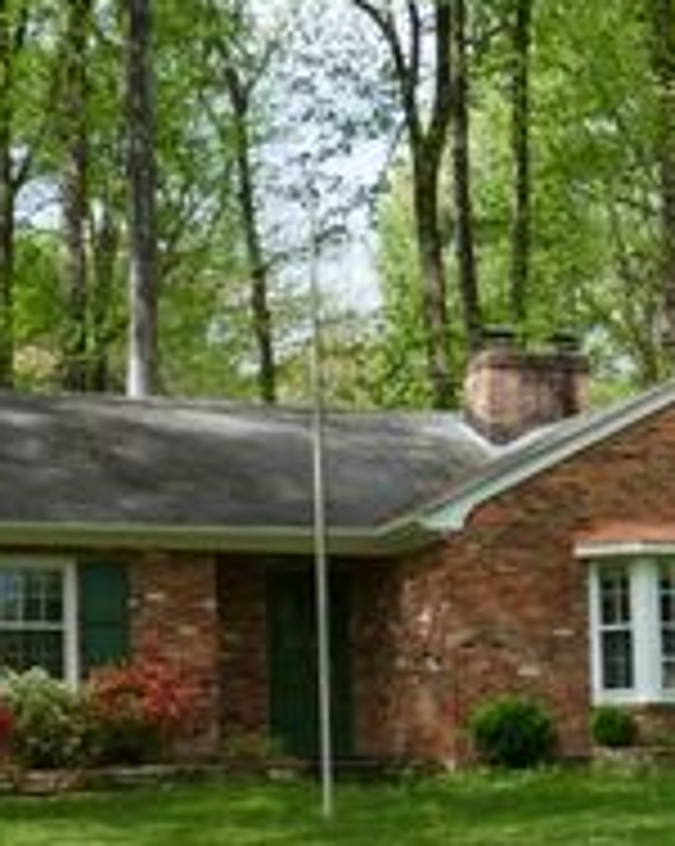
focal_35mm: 115
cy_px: 641
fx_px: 2876
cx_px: 706
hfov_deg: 13.2
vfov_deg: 16.6
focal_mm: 16.9
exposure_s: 1/500
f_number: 4
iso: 125
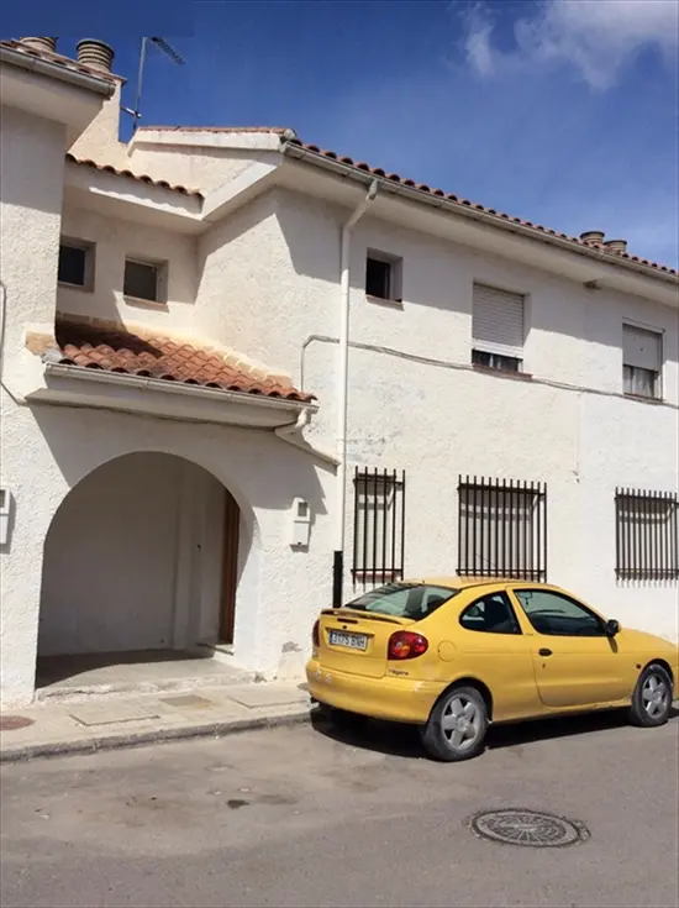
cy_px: 454
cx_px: 340
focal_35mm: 32
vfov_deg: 56.9
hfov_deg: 44.1
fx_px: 838
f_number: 2.4
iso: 32
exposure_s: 1/3584
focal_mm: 3.3
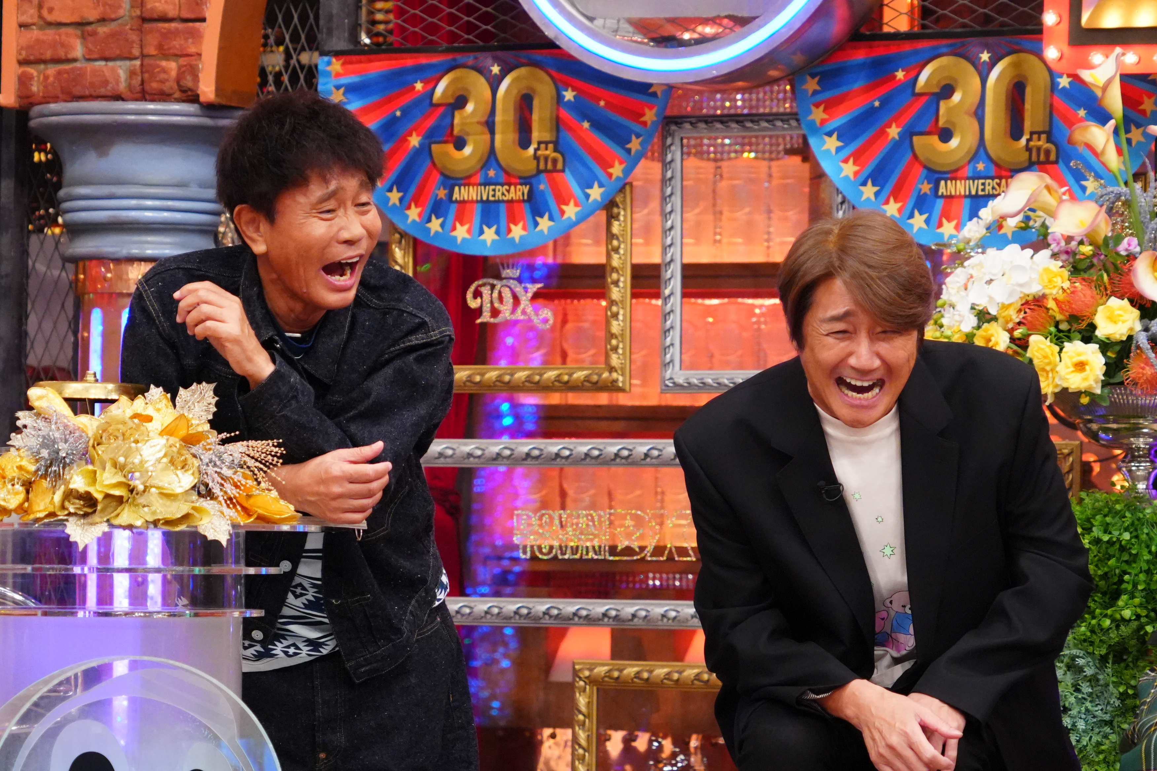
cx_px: 578
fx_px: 5527
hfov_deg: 11.9
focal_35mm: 172
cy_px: 386
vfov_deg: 8.0
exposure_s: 1/250
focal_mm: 115
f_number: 6.7
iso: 6400
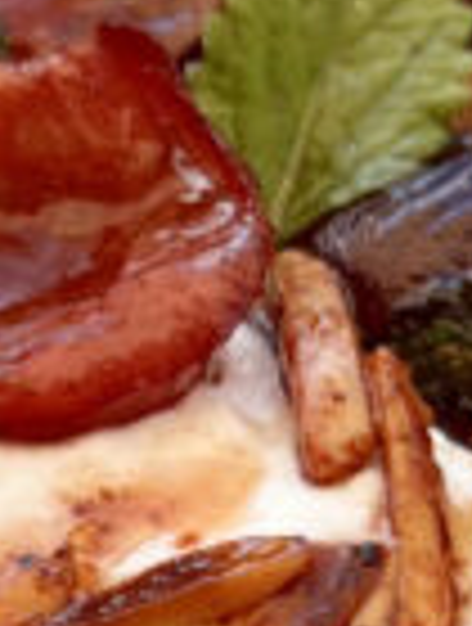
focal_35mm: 191
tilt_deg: -53.8
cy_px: 612
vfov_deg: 10.3
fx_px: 3457
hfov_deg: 7.7
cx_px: -148
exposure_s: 1/639
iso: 50
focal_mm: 5.7
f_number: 1.5
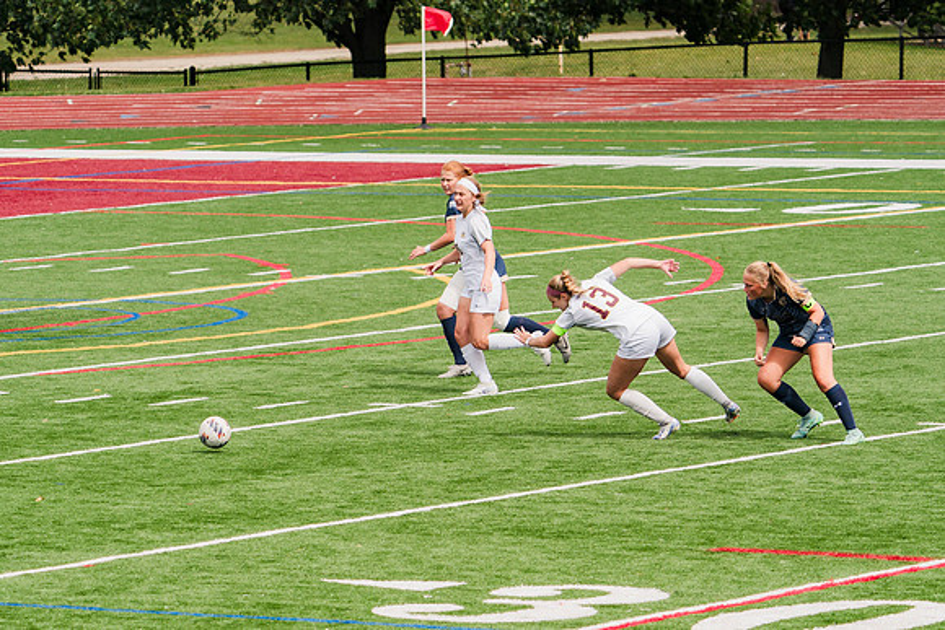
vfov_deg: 4.9
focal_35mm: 278
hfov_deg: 7.4
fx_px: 7298
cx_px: 449
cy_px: 308
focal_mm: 200
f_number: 5.6
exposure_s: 1/1600
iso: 400
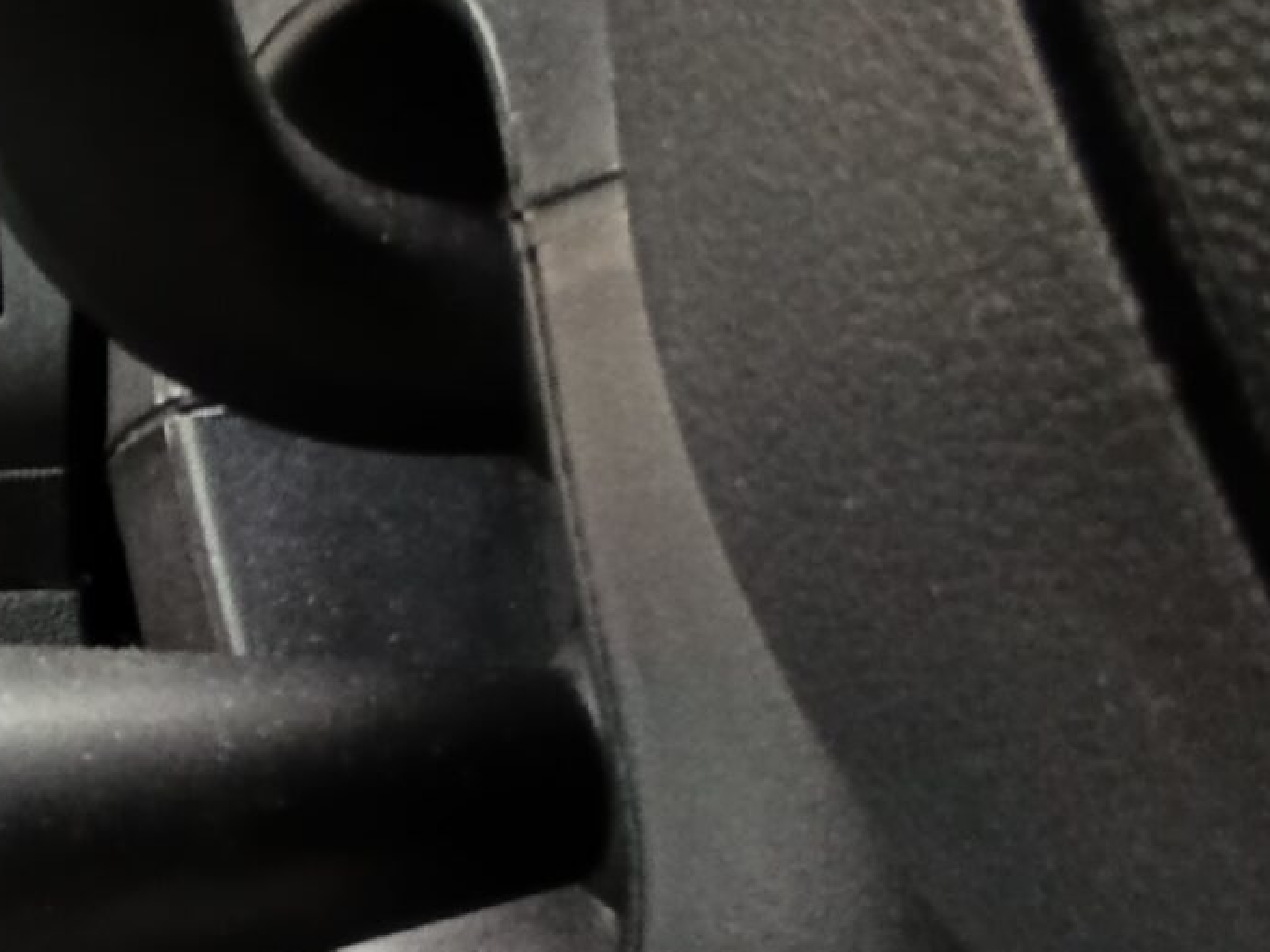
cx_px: 6
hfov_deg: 30.0
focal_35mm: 60
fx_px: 2201
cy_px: 638
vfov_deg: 24.3
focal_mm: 1.65
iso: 200
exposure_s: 1/100
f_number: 2.2
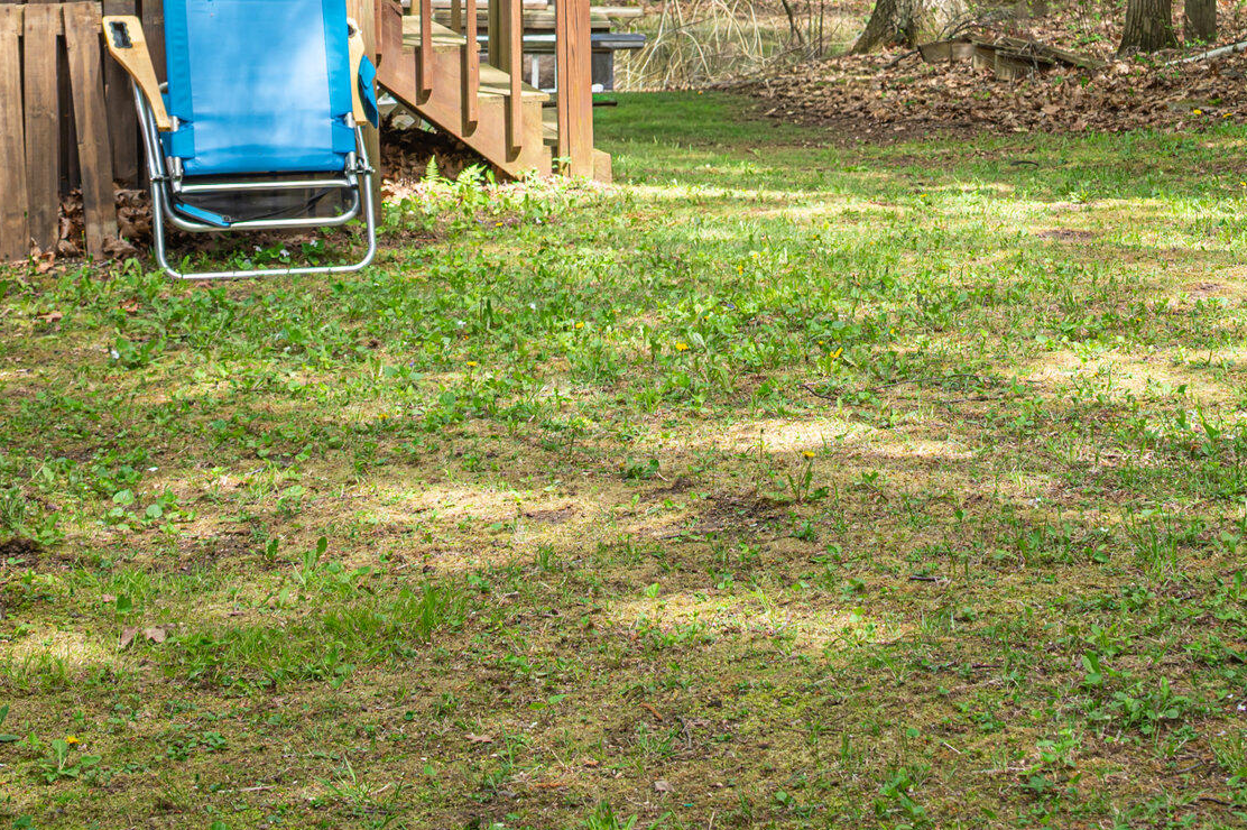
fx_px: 3012
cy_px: 10
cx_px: 906
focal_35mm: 87
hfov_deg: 23.2
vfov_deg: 15.4
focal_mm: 36
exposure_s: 1/200
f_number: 5.6
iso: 100
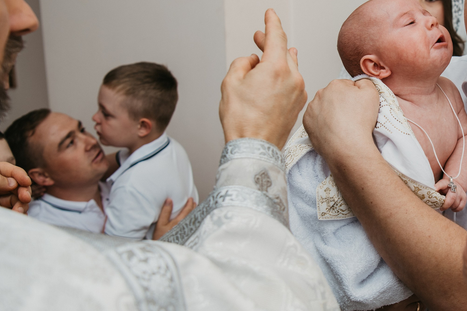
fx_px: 713
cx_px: 416
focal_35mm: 55
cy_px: 121
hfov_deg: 34.3
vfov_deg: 24.6
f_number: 4
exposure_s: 1/160
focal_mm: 27
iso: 125
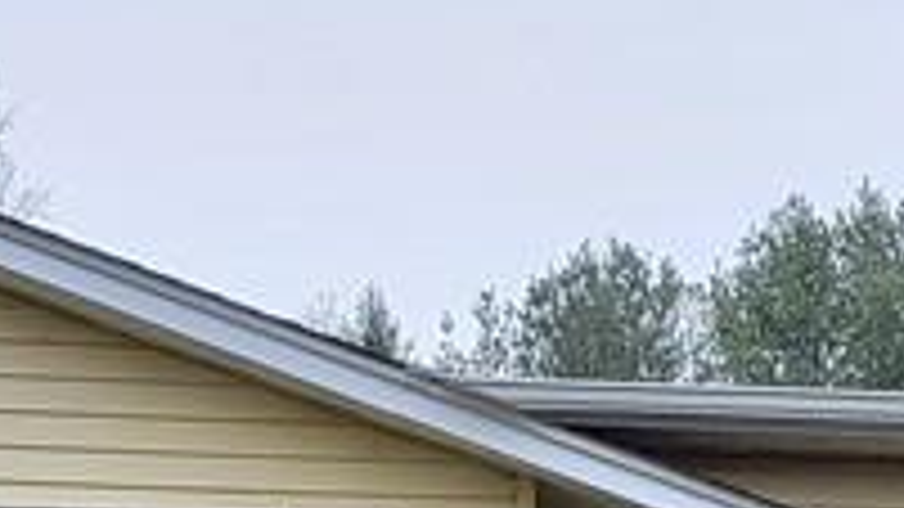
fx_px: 3451
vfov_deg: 8.3
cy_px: 670
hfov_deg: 14.9
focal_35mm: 144
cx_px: 589
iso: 50
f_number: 2.4
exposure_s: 1/316
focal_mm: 4.3
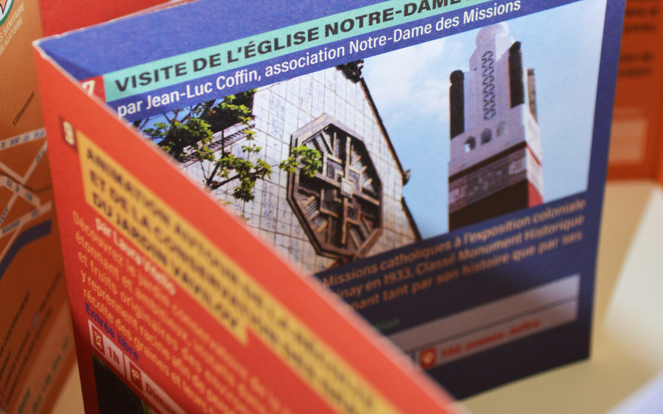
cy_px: 33
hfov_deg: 22.3
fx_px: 1680
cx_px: 335
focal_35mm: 93
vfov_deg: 13.9
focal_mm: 40
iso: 250
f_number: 5.3
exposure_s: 1/125
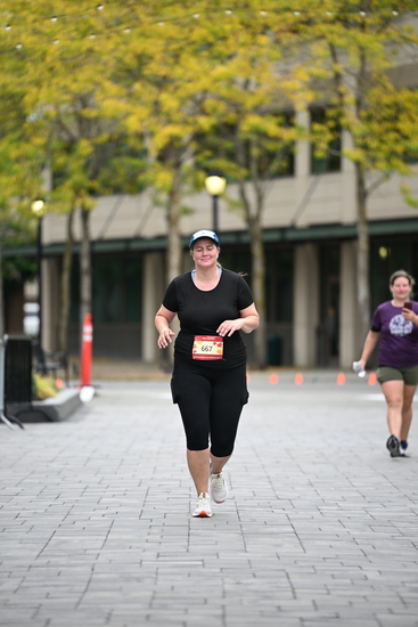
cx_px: 209
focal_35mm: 200
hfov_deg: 6.9
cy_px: 314
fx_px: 3481
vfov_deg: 10.3
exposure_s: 1/1250
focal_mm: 200
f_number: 2.8
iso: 400
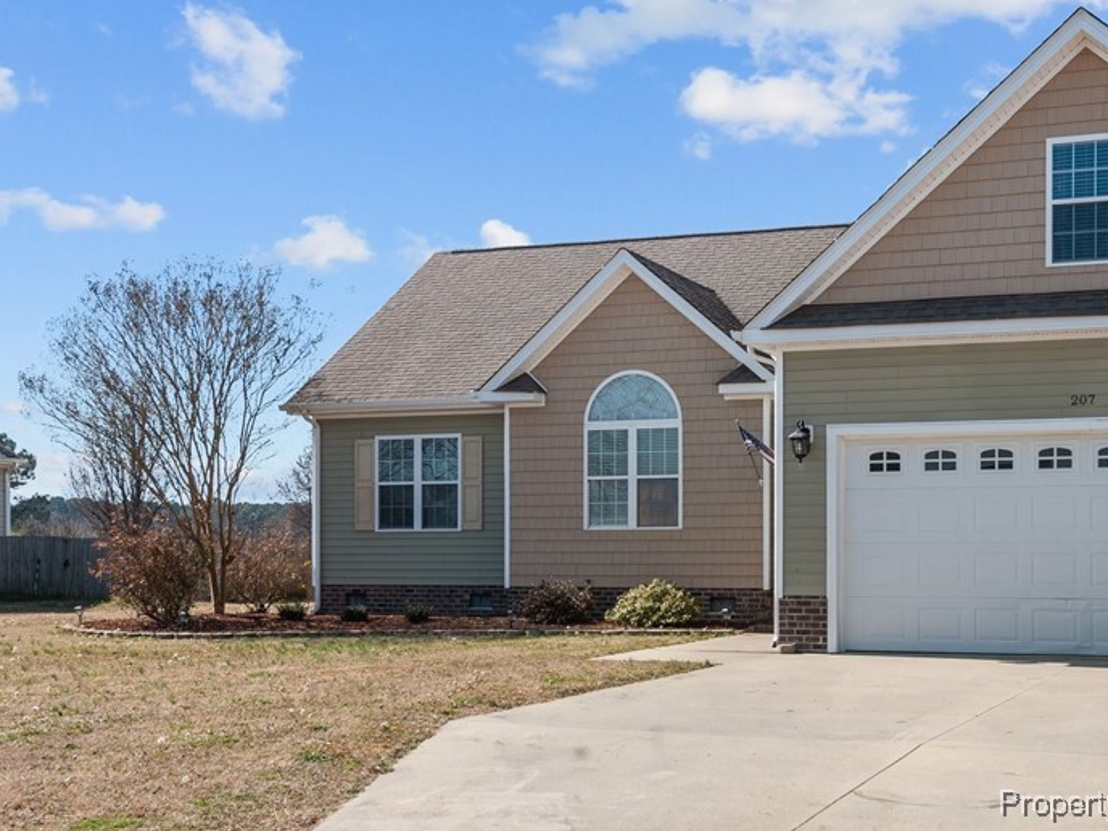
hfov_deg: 42.0
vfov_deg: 32.5
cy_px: 254
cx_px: 793
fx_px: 1408
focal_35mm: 44
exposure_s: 1/320
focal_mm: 29
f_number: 9
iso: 400
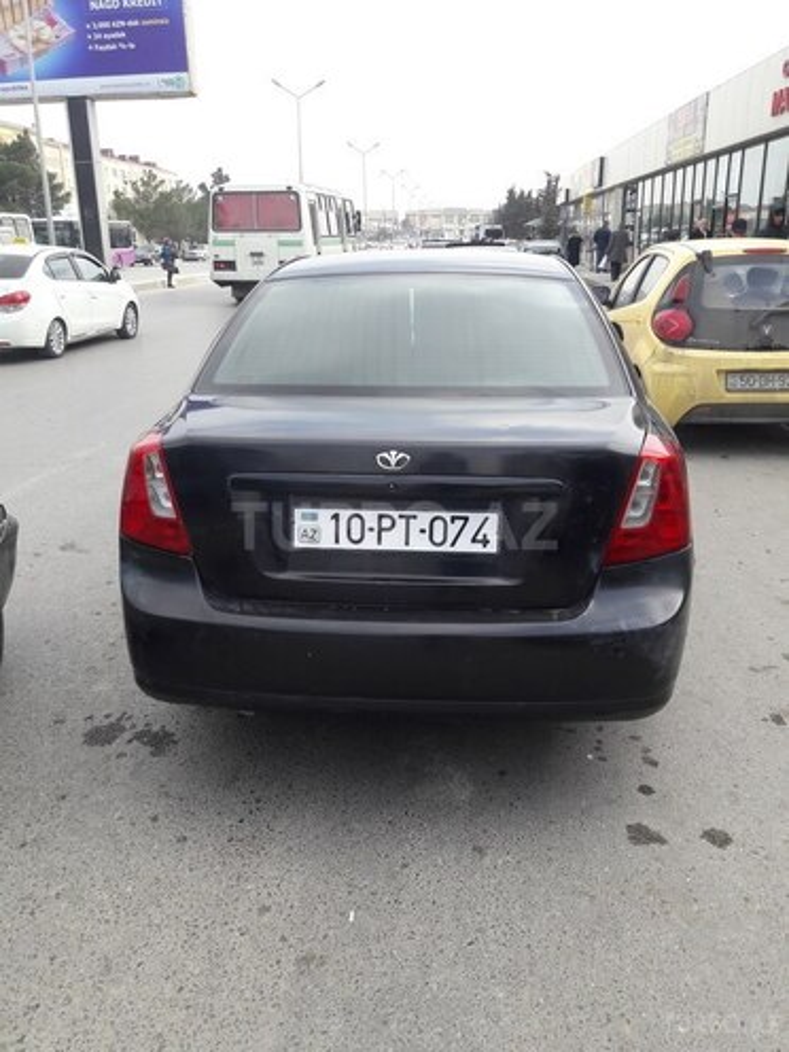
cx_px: 394
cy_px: 526
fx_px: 851
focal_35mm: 28
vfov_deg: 63.4
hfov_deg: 49.7
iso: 40
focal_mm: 3.7
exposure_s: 1/682
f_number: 1.9
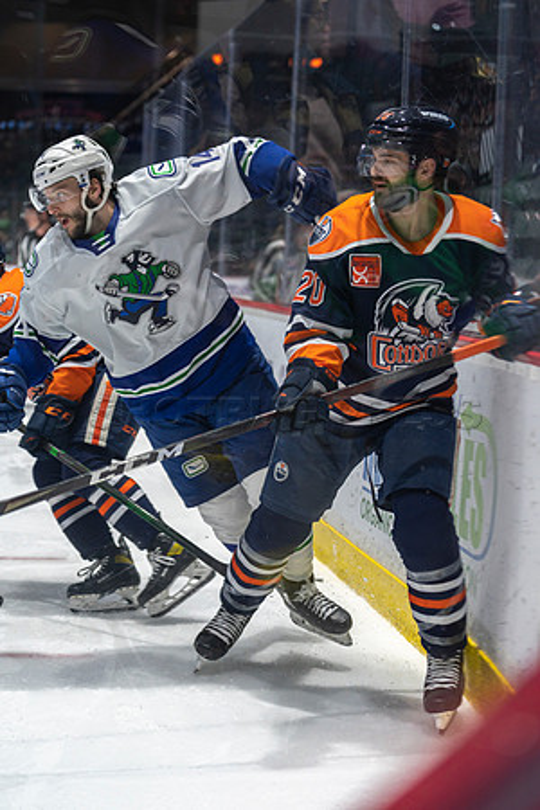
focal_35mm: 70
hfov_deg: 19.5
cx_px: 270
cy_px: 405
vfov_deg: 28.8
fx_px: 1575
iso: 1600
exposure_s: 1/800
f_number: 2.8
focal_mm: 70
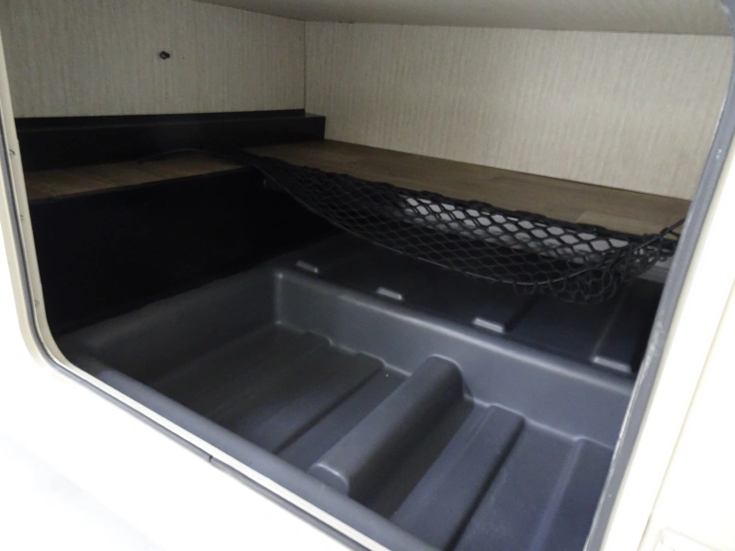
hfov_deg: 71.6
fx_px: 510
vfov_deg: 56.8
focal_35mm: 24
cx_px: 368
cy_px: 276
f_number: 3.5
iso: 800
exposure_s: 1/10
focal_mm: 4.1
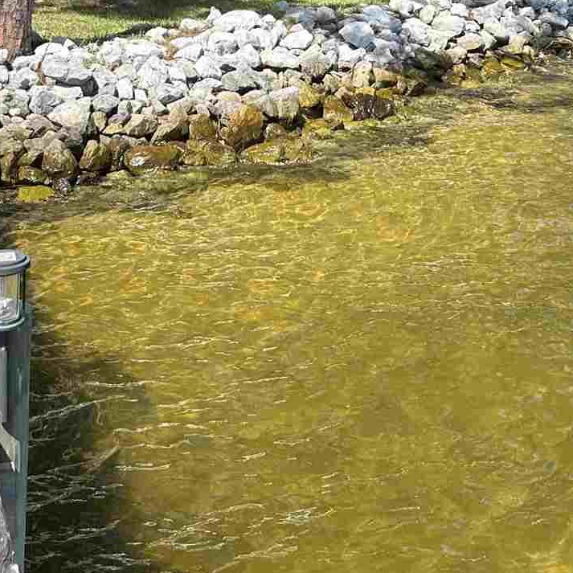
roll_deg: -2.3
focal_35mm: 66
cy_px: 23
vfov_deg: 25.1
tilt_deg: -6.7
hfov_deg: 26.1
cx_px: 325
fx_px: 1236
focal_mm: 5.7
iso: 50
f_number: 1.5
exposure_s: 1/1575
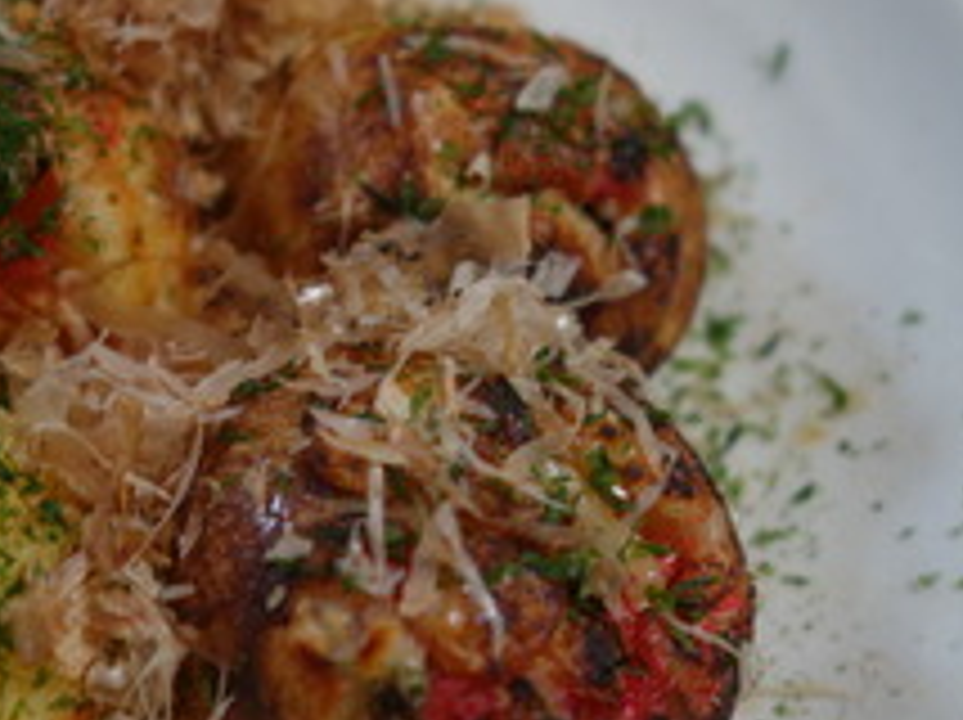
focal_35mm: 55
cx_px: 207
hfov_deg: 34.0
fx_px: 1528
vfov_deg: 26.5
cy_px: 403
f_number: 2.5
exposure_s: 1/40
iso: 160
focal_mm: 10.4
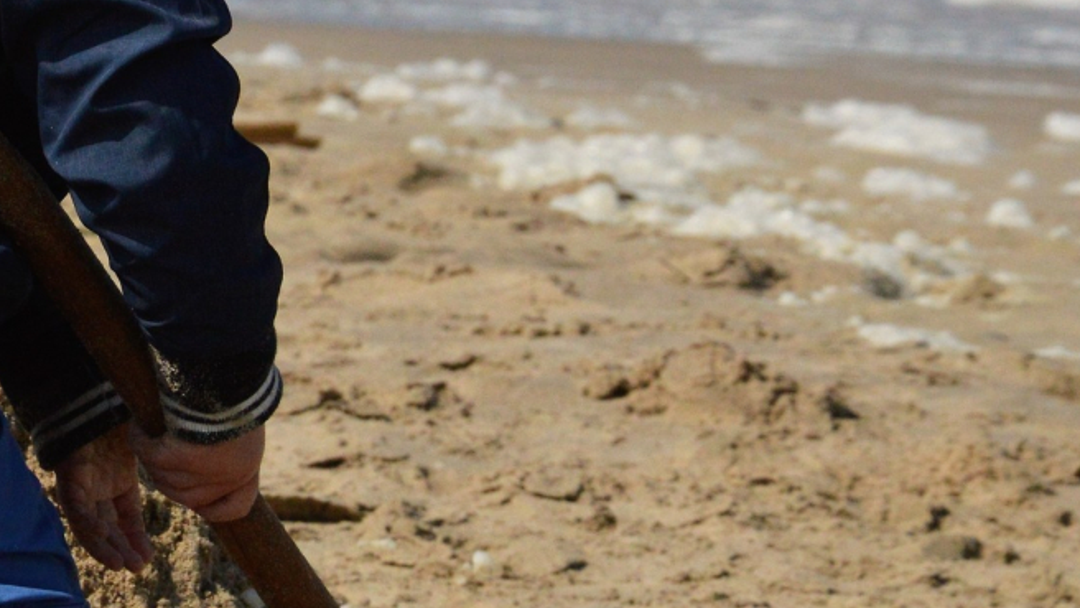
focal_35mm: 452
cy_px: 55
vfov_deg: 2.7
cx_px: -41
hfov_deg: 4.8
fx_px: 12957
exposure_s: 1/4000
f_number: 9
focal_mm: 105
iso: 800
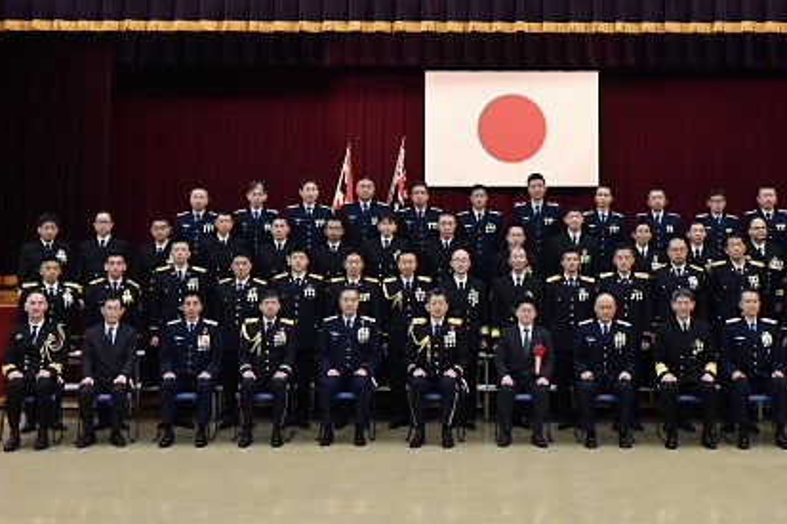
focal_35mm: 48
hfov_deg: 40.5
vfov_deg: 27.9
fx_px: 1049
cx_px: 535
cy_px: 179
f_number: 4.8
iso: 1000
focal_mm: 33
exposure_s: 1/125
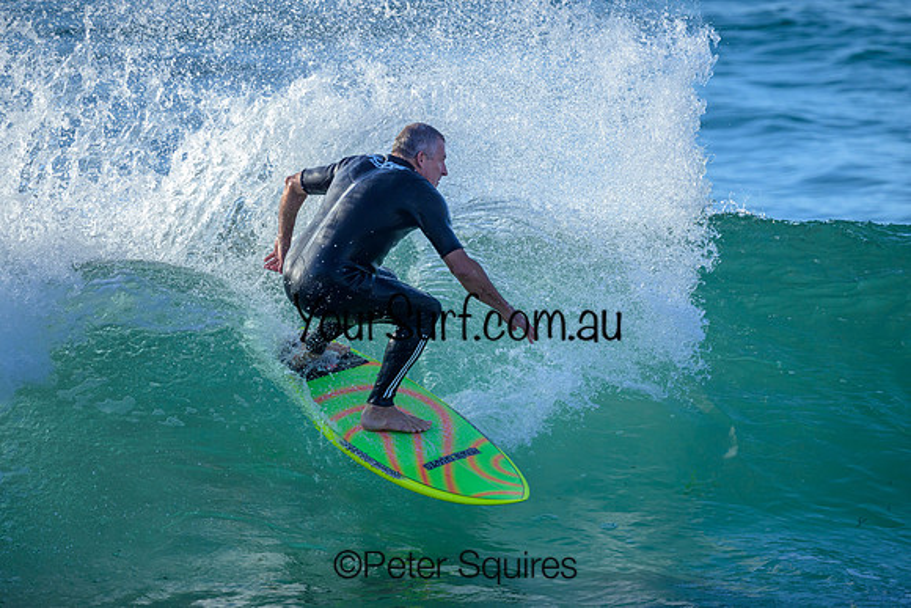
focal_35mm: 800
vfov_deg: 1.7
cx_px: 456
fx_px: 20248
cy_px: 304
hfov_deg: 2.6
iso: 1000
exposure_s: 1/2000
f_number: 6.3
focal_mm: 800
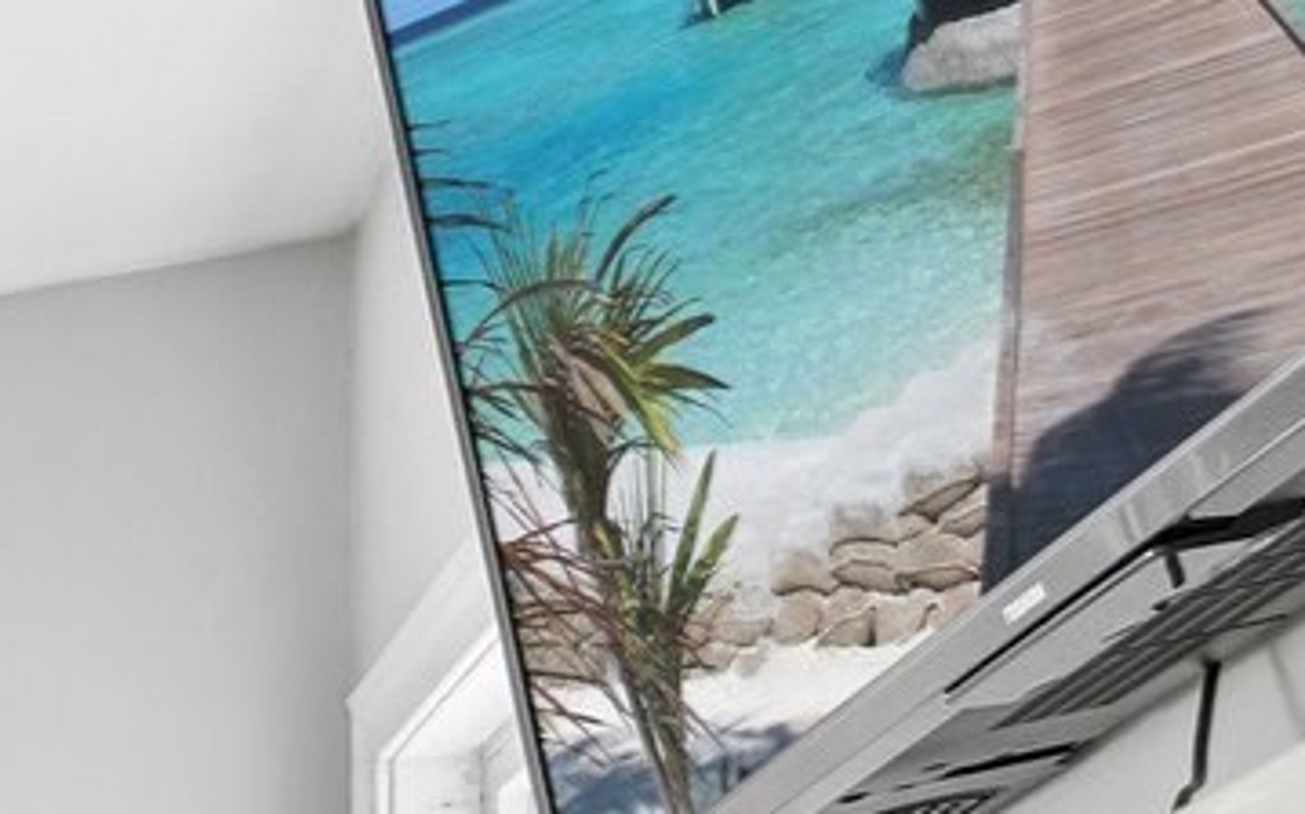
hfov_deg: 12.4
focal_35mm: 93
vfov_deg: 12.4
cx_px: -2370
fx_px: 3306
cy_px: 1608
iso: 400
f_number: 8
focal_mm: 16
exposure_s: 1/50
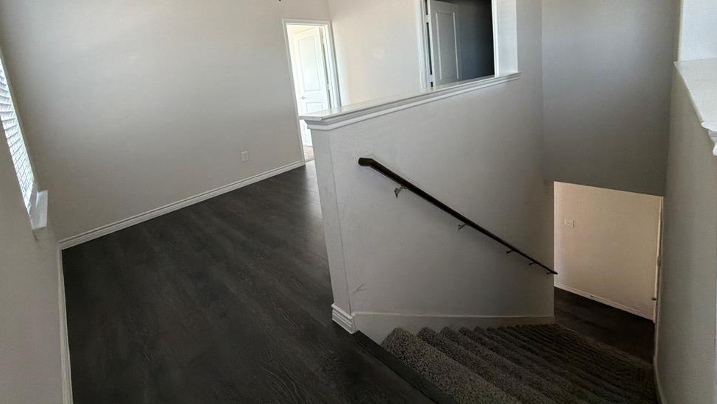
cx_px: 342
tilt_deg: -9.4
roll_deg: +6.9
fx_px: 304
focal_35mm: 16
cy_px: 124
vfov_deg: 64.7
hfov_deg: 99.3
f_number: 2.2
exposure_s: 1/60
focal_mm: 2.22
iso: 400
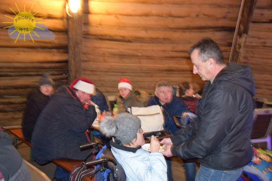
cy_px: 90
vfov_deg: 36.9
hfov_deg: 53.1
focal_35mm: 36
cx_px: 136
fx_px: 272
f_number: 3.8
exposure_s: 1/5
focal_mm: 24
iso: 800
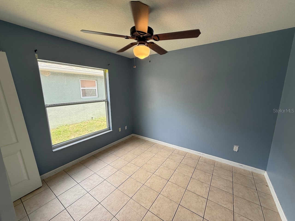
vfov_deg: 85.7
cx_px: 148
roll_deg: +0.7
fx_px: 119
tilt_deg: -9.2
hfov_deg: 102.1
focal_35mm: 14
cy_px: 110
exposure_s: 1/99
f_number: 2.2
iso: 50
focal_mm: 2.22
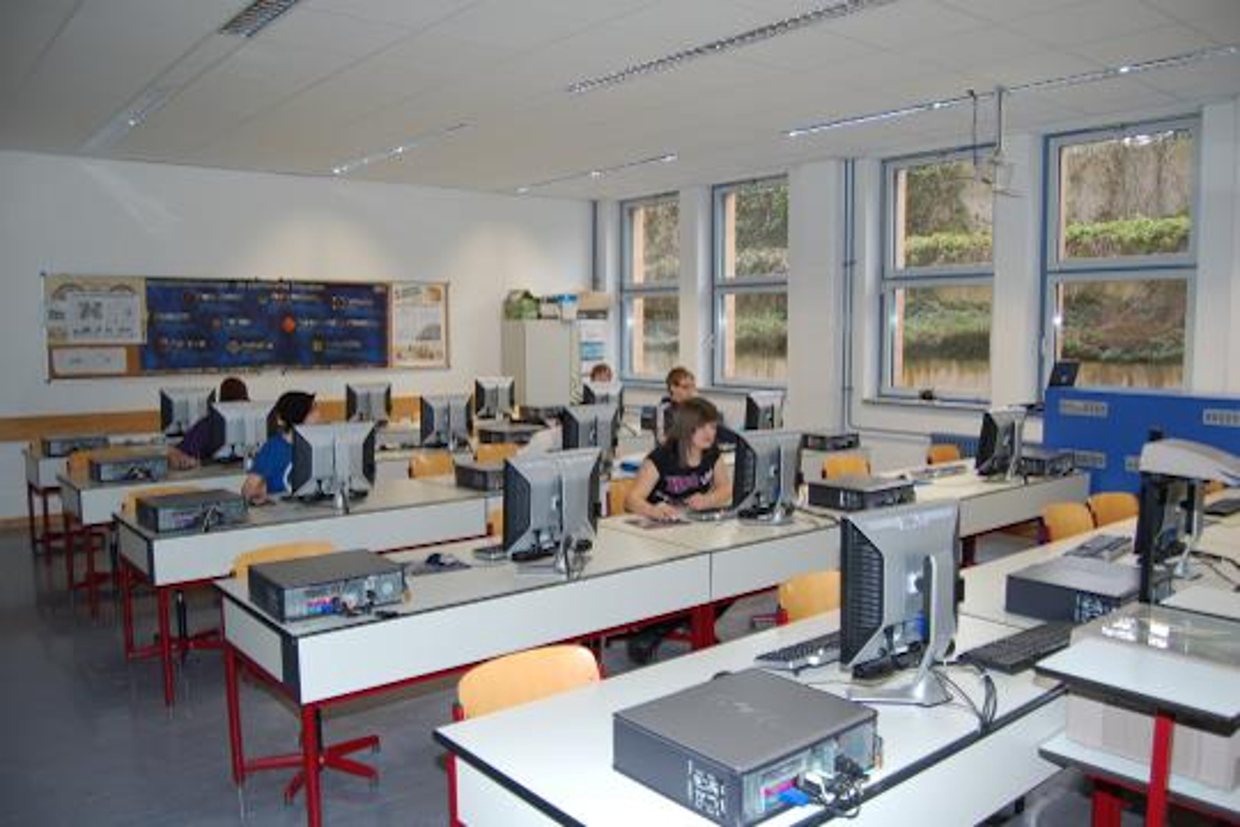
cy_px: 414
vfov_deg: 47.9
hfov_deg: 67.4
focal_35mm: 27
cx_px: 620
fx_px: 930
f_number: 4
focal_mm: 18
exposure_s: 1/60
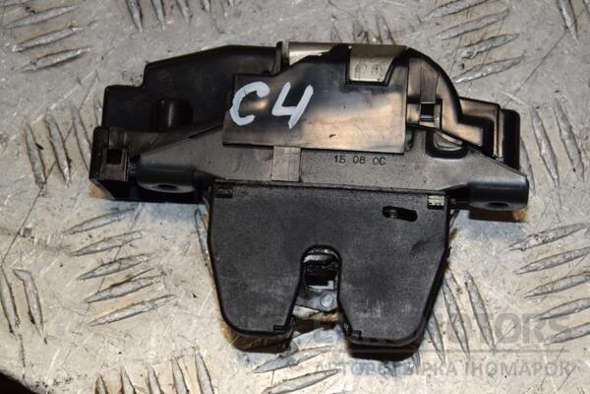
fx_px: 1844
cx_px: 295
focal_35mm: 112
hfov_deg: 18.2
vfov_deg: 12.2
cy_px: 197
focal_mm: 75
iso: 800
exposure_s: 1/200
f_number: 10
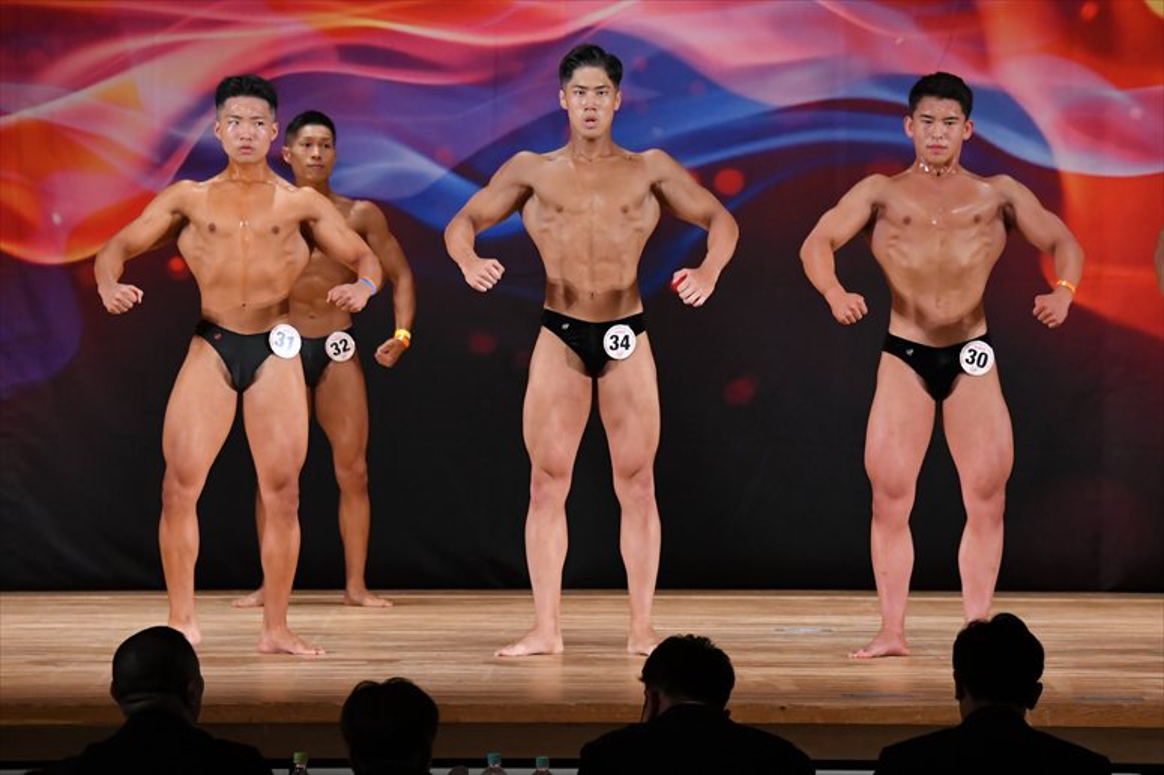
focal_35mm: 202
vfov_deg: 6.8
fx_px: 6528
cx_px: 582
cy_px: 388
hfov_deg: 10.2
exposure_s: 1/400
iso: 3200
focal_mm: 135
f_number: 5.6
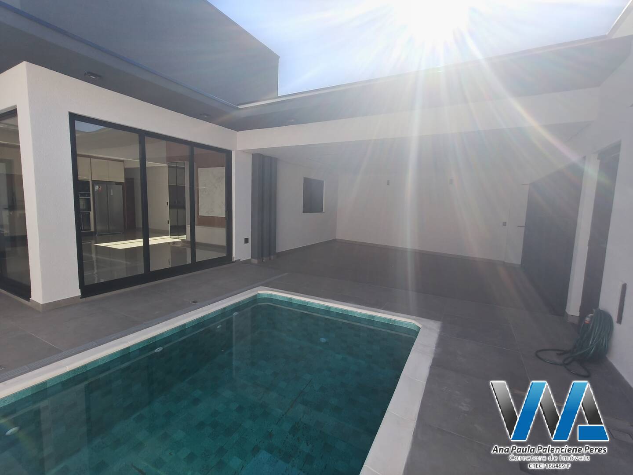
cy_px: 238
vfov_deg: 81.7
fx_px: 274
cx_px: 316
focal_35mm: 15
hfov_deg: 98.2
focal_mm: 1.67
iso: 50
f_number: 2.2
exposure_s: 1/424
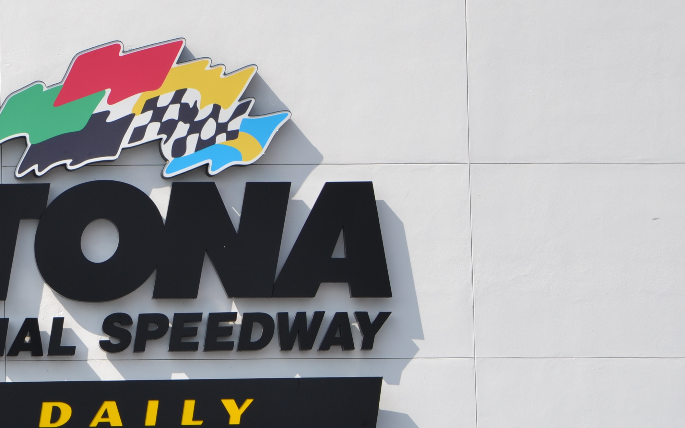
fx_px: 6535
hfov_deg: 6.0
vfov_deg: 3.7
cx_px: 7
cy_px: 305
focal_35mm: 350
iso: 100
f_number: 9
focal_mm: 105
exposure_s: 1/320
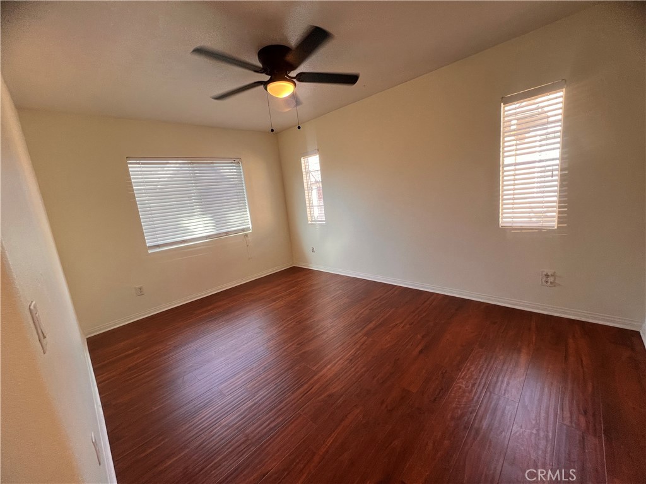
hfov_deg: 106.2
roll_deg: +5.7
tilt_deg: -9.1
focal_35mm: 13
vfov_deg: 89.9
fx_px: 243
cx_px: 323
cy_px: 242
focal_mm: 1.57
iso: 80
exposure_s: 1/120
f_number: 1.8
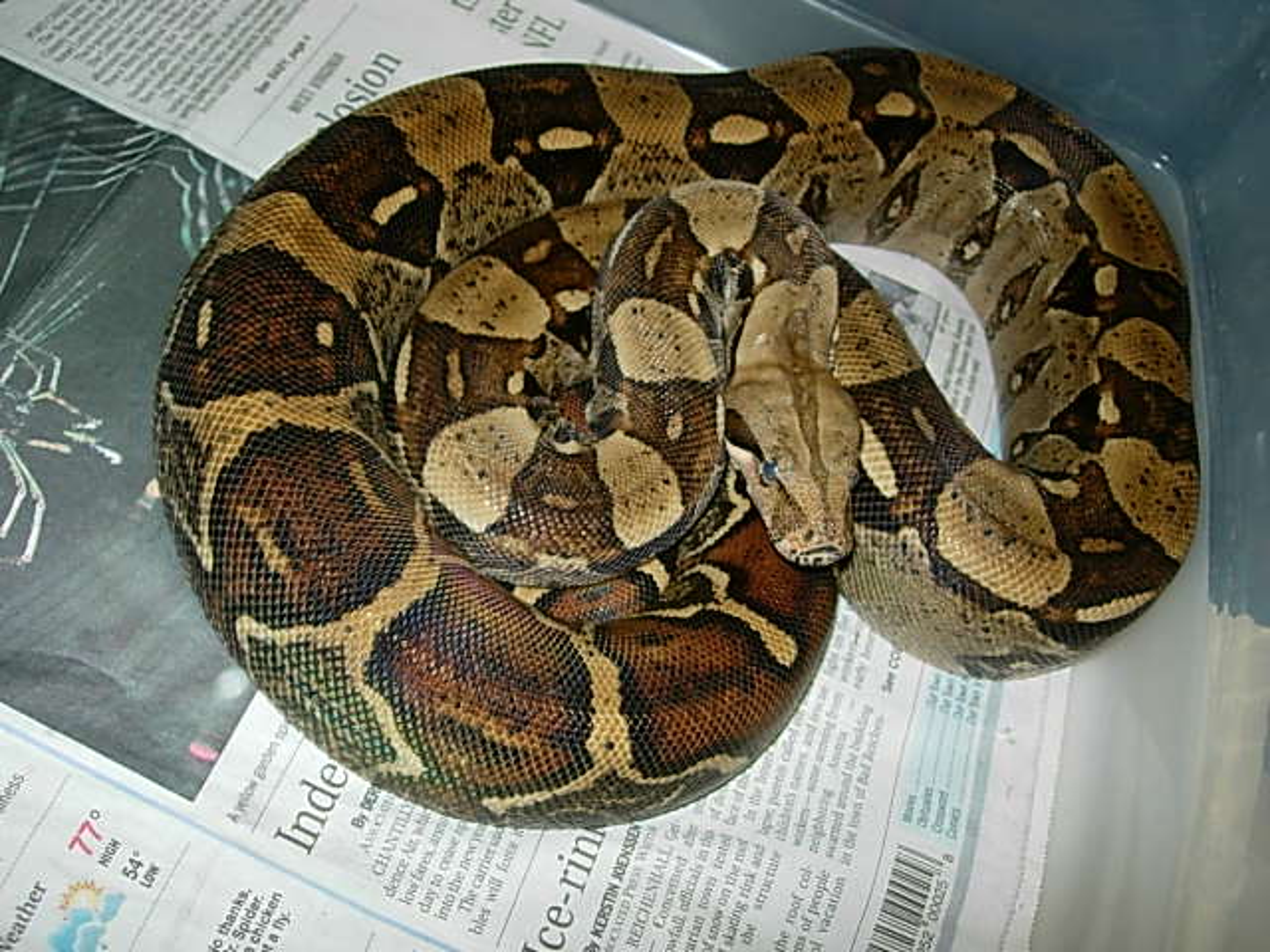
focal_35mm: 38
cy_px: 476
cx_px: 635
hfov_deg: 49.0
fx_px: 1394
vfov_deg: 37.7
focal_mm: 7.8
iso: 79
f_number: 2.8
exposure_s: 1/64
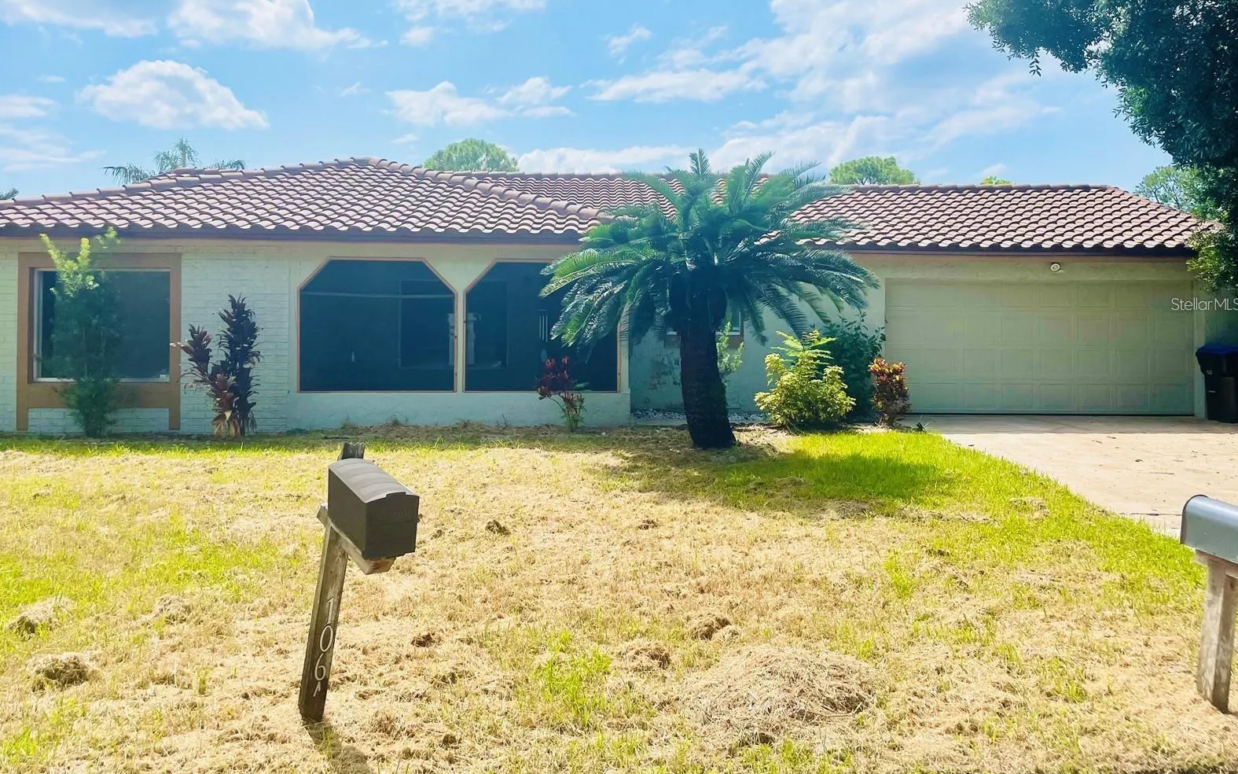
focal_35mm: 28
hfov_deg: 66.5
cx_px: 616
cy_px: 304
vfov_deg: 44.3
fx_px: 945
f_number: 1.6
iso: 32
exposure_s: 1/6494
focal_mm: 4.2
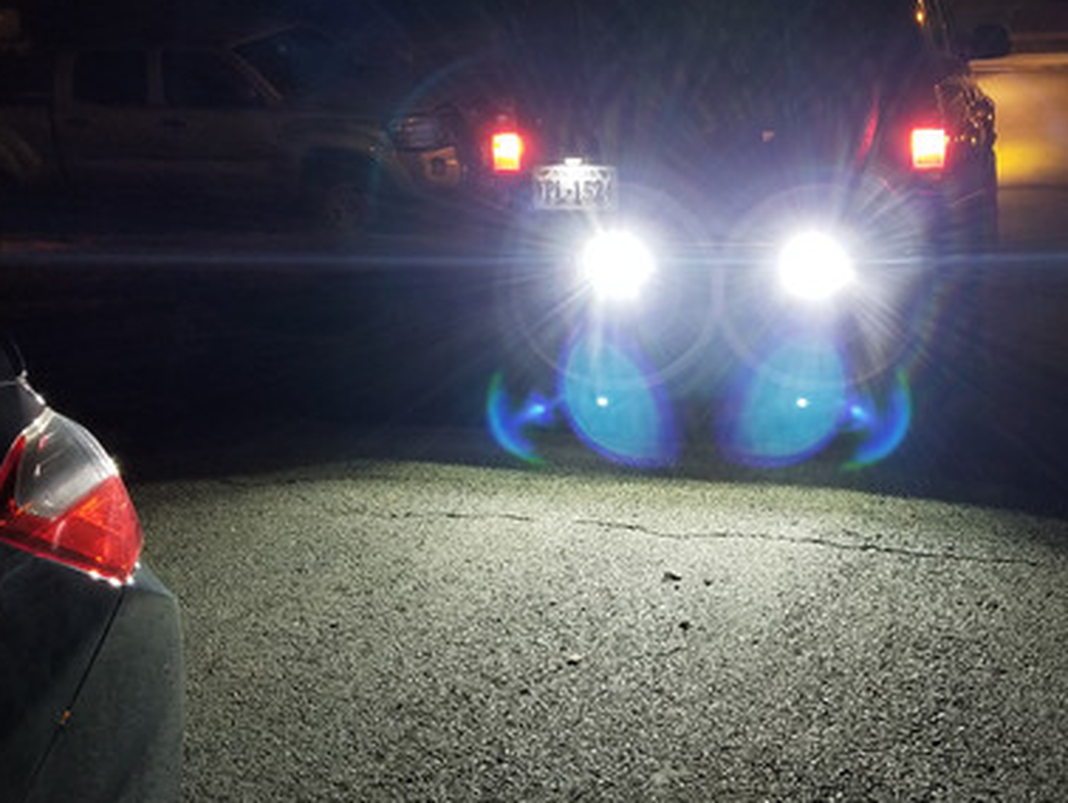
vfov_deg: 32.8
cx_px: 706
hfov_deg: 42.4
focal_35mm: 44
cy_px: 322
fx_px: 1358
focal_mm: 4.25
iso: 250
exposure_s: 1/13
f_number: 1.7
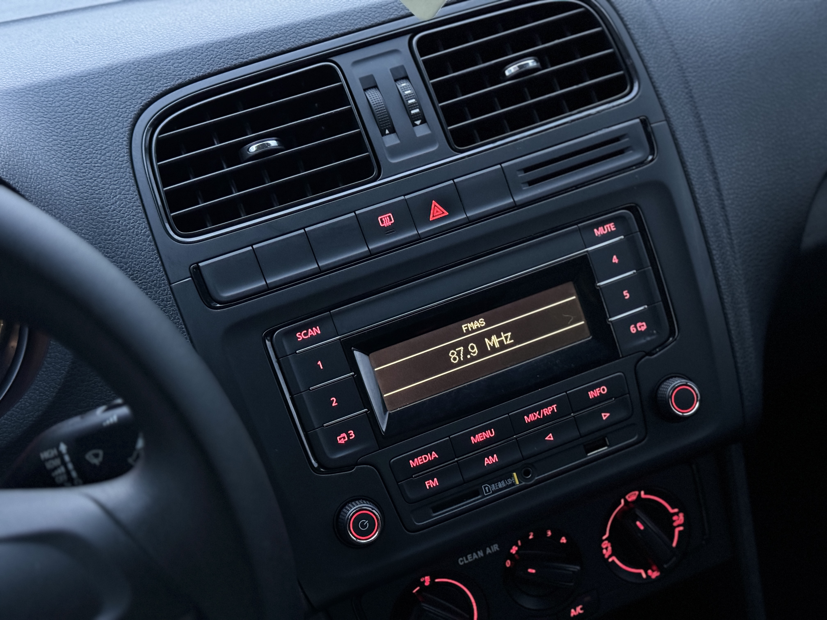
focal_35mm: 48
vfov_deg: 30.3
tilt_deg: -31.3
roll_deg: +10.3
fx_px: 1147
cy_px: 310
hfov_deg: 39.7
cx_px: 414
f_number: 1.78
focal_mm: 6.86
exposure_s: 1/27
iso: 800
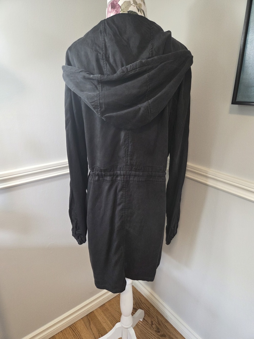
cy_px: 170
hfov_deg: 58.9
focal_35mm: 23
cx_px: 127
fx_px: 225
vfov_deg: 73.9
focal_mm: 5.4
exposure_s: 1/120
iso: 320
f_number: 1.8
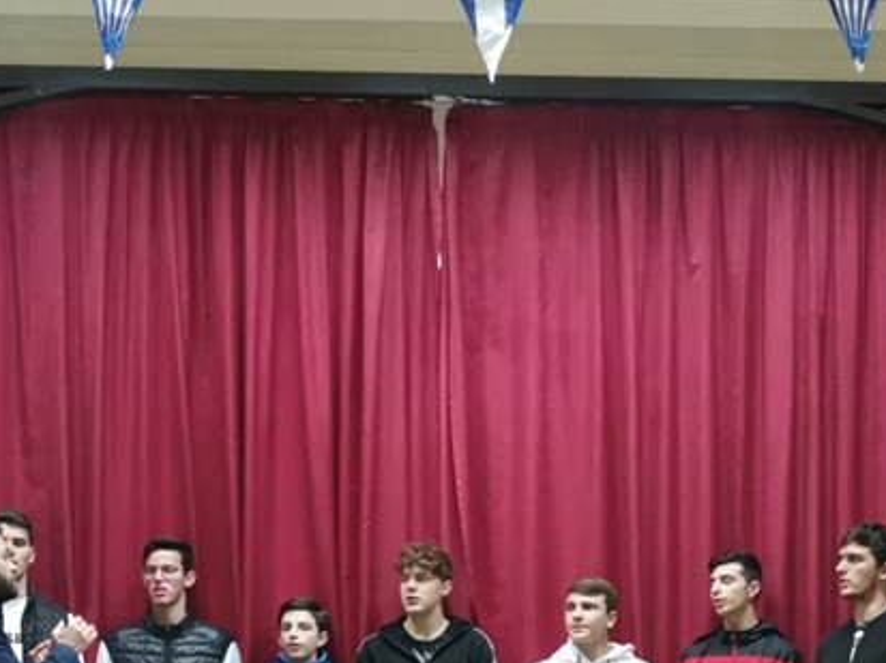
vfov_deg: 15.3
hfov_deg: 20.7
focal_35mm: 95
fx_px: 2429
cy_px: 639
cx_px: 435
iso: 400
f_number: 1.6
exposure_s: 1/50
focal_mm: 5.56
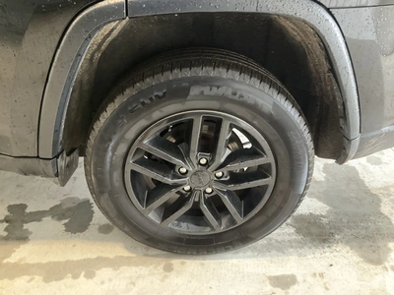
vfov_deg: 48.2
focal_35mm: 29
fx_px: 330
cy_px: 148
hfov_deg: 61.7
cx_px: 197
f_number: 1.8
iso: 320
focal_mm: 3
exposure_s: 1/50
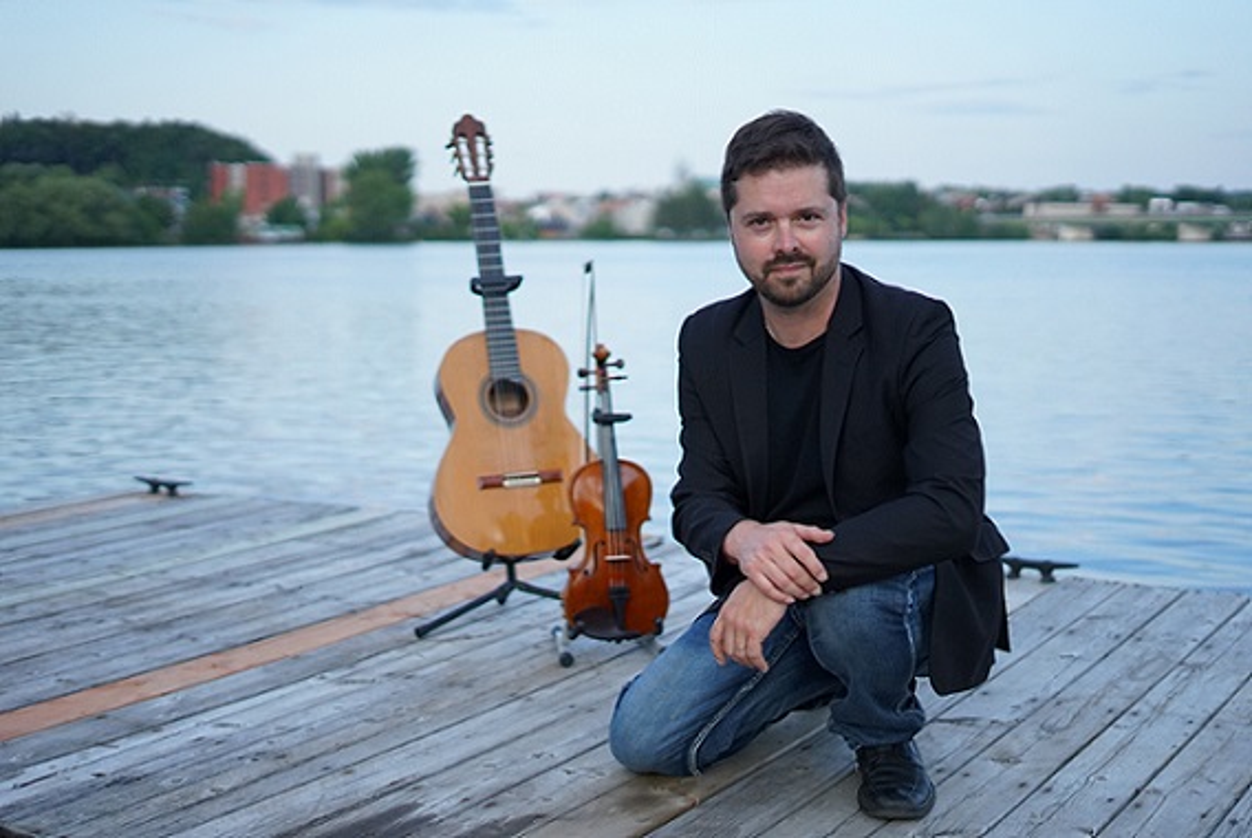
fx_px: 1741
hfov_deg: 39.6
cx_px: 626
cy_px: 419
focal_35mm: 50
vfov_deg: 27.1
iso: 1250
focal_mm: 50
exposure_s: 1/8000
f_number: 1.8
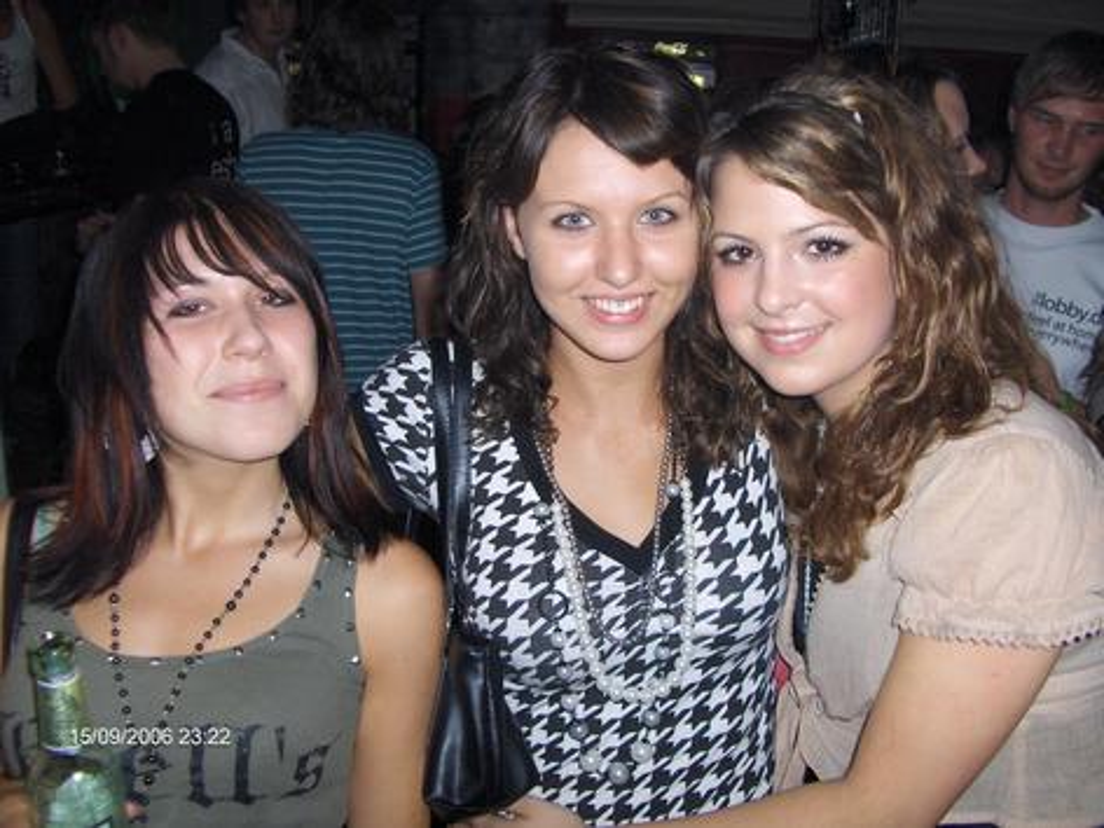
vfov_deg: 40.7
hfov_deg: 52.6
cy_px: 414
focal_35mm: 35
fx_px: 1116
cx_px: 552
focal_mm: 5.8
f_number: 2.6
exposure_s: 1/60
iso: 100
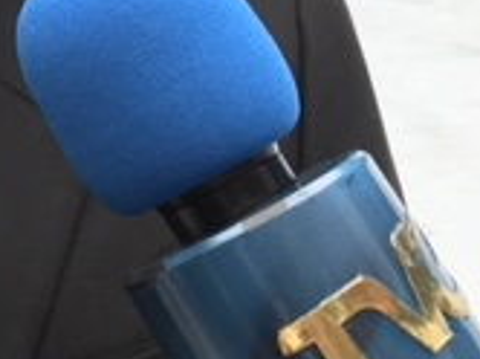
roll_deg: -0.4
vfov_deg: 12.6
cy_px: -151
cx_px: -307
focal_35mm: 112
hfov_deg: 15.7
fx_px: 1551
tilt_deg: -5.9
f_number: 2.2
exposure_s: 1/120
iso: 32
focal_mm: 4.15
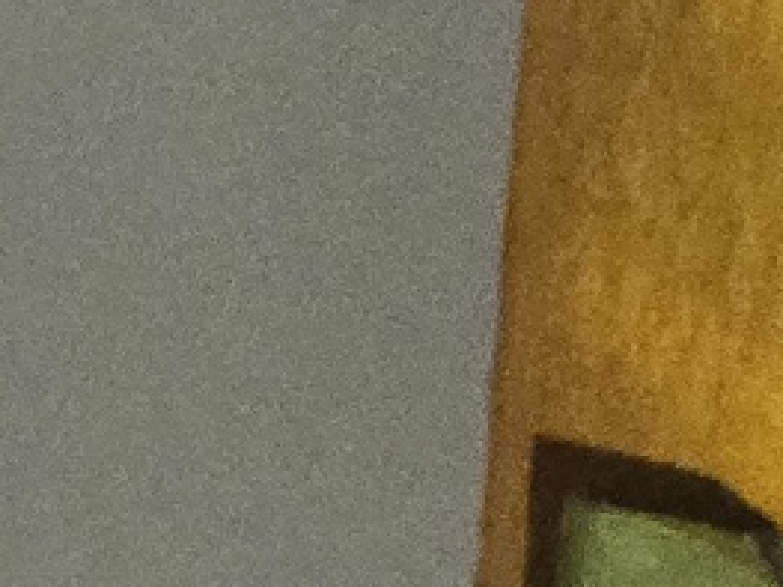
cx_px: -1617
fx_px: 2148
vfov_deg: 11.5
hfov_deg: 11.2
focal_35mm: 95
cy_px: -989
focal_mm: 2.2
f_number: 2.2
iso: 400
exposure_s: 1/50
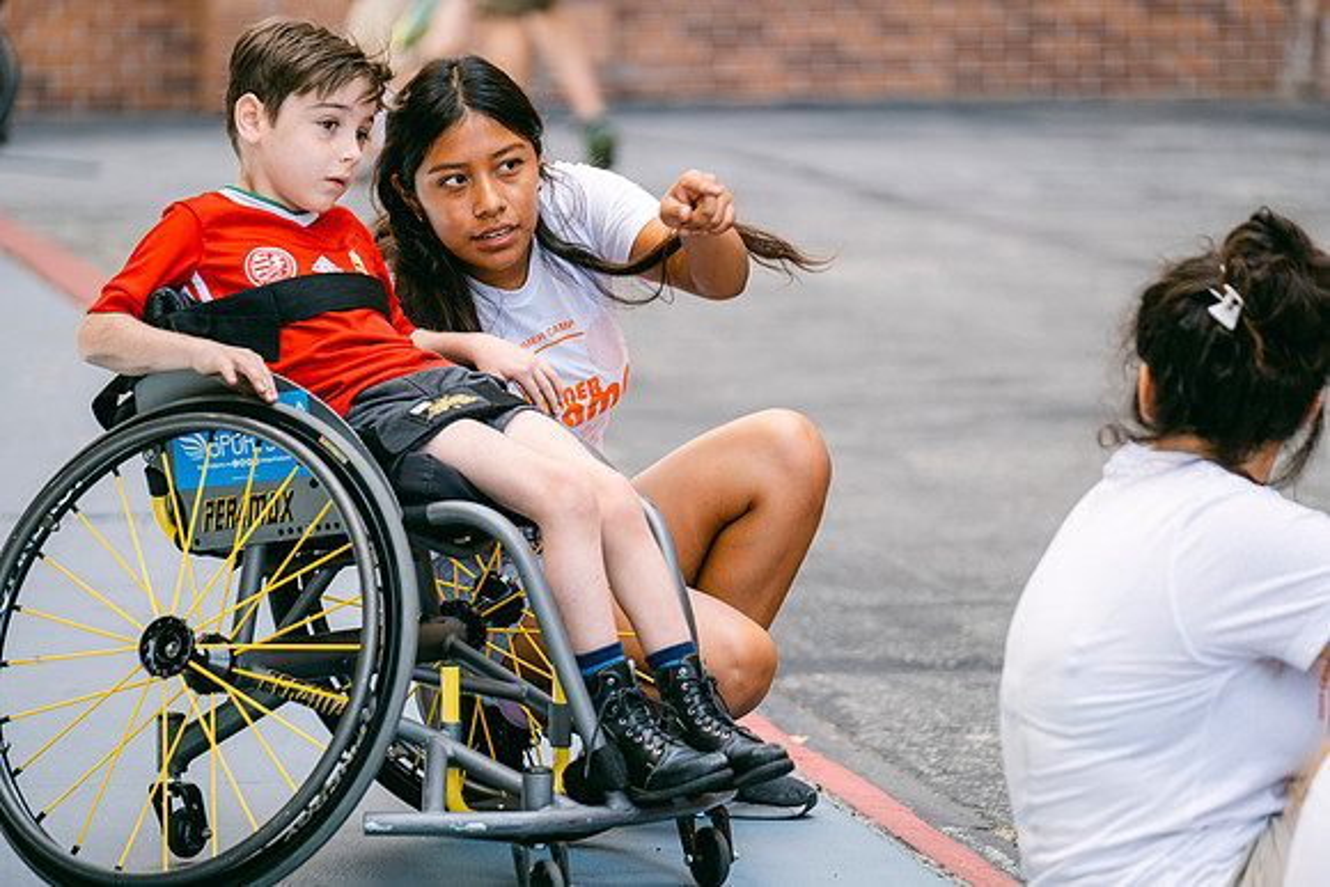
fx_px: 6873
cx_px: 665
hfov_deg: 11.1
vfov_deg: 7.4
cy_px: 444
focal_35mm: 186
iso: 160
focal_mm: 124.3
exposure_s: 1/170
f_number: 2.8
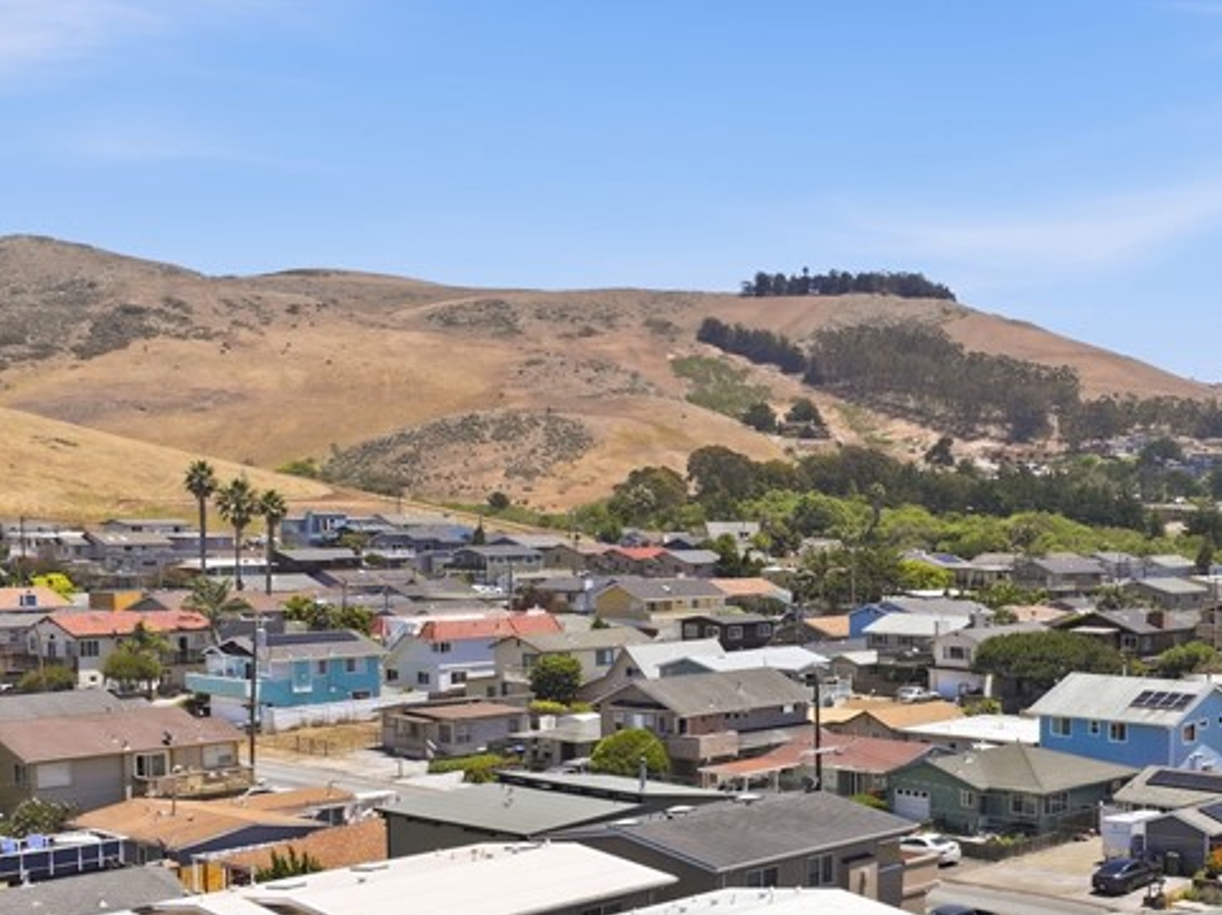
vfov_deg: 28.1
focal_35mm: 51
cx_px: 971
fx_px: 1799
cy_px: 706
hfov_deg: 36.3
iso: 100
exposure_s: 1/2000
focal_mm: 12.3
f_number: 2.8
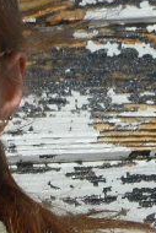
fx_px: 2465
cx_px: -111
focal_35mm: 380
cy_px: 694
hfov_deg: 3.6
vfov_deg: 5.1
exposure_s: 1/400
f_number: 10
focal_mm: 32
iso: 100
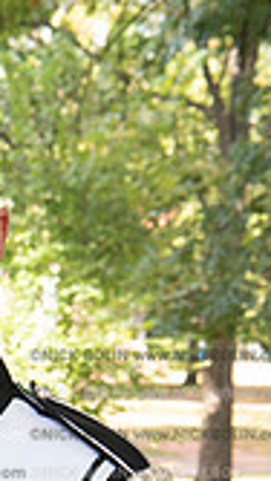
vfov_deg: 14.6
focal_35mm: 141
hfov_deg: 8.5
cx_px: -107
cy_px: 631
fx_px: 1800
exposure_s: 1/100
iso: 800
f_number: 8
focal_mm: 50
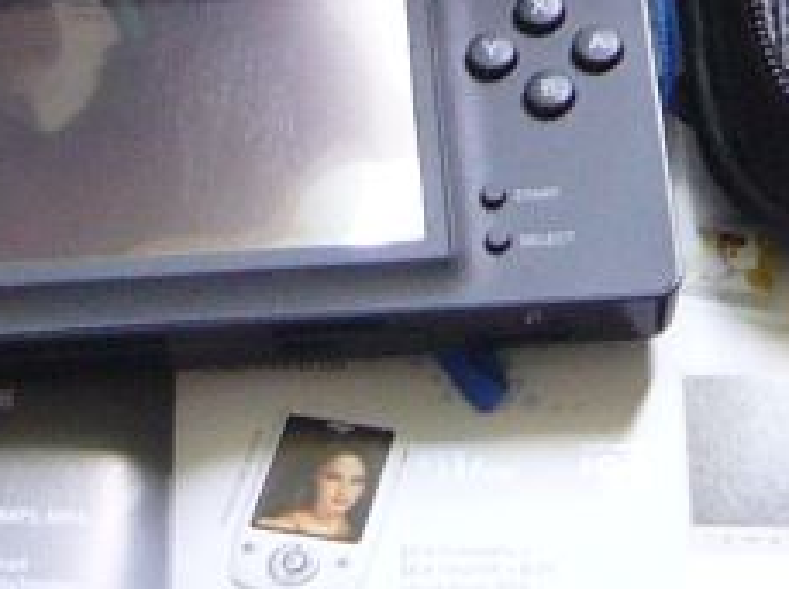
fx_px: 4460
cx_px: 465
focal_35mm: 196
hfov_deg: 10.1
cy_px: -558
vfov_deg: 7.3
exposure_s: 1/15
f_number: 2.8
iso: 125
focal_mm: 5.8
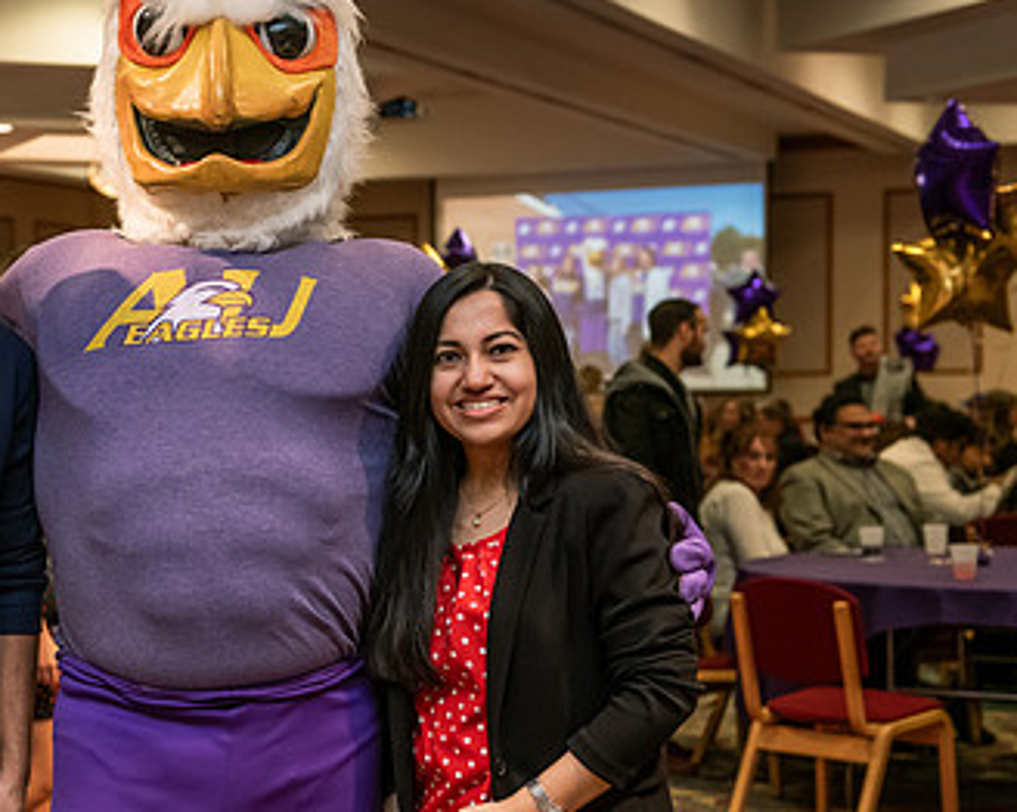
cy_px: 445
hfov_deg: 22.6
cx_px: 149
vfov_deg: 18.5
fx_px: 2497
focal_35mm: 83
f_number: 3.5
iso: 1600
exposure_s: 1/160
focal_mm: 50
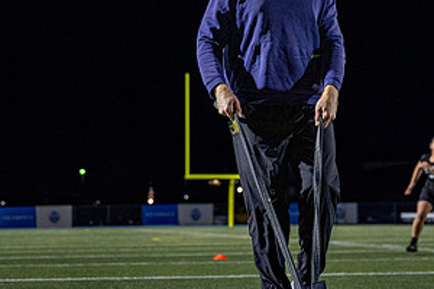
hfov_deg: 16.3
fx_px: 1519
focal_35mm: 126
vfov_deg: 10.9
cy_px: 113
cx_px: 241
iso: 2000
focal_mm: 51
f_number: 2.8
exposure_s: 1/250
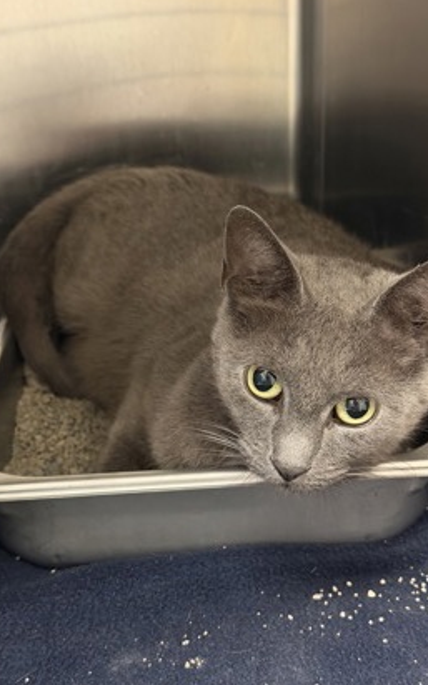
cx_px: 217
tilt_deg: -22.6
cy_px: 342
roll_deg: +2.0
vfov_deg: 38.9
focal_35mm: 52
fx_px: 970
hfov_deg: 24.9
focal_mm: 6.76
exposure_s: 1/24
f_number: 1.78
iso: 640
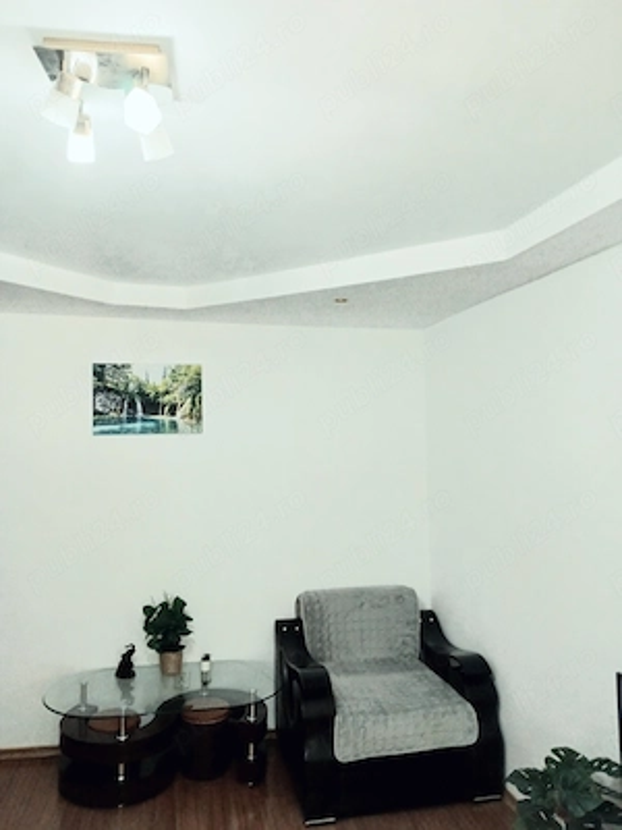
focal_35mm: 26
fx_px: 623
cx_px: 311
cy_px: 415
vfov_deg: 67.3
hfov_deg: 53.1
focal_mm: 3.98
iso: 250
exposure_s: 1/50
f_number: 1.8
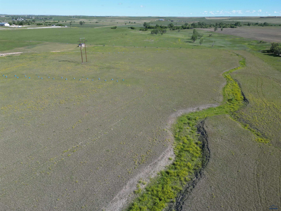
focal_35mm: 24
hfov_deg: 71.6
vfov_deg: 56.8
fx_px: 195
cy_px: 106
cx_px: 140
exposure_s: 1/2000
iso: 100
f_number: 1.7
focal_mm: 6.72
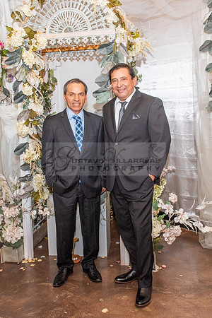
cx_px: 110
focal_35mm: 39
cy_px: 152
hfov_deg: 34.1
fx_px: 346
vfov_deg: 49.4
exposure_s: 1/125
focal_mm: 24
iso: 1600
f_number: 4.5
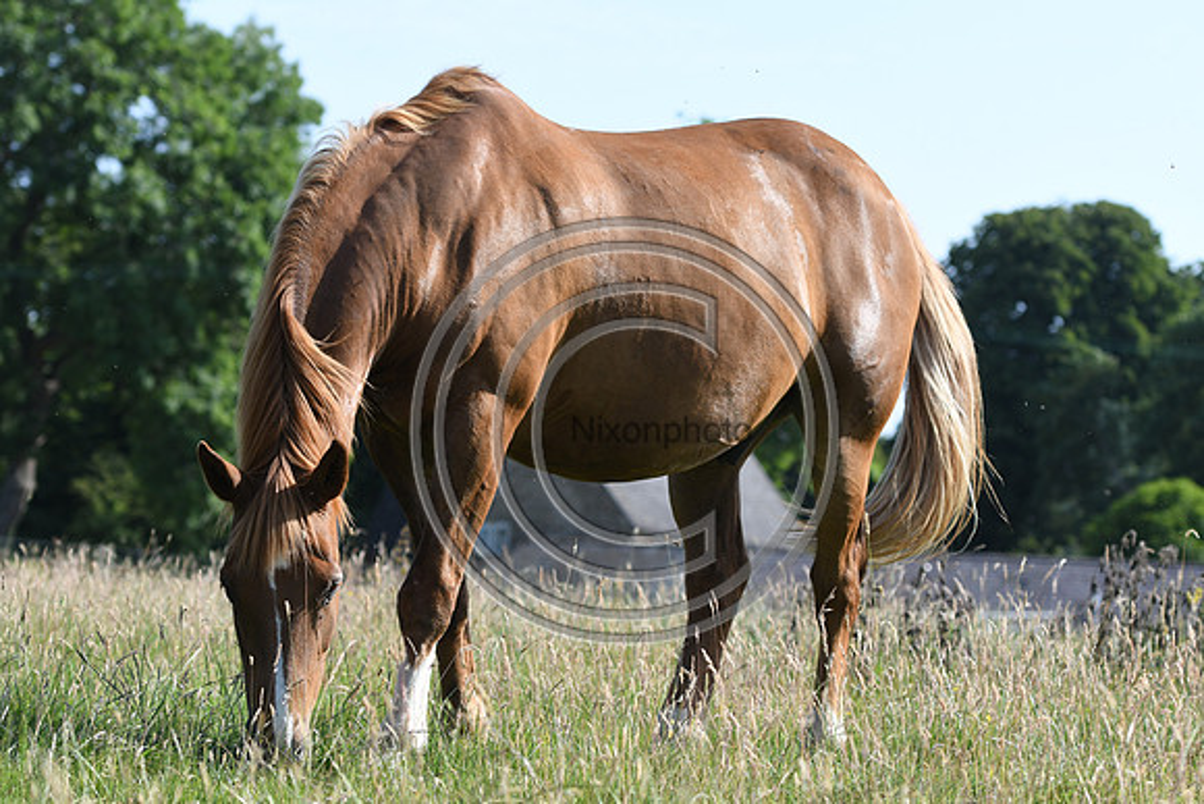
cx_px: 602
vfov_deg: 11.7
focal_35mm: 117
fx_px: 3914
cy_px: 402
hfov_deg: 17.5
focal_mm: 78
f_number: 3.5
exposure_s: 1/1250
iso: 180
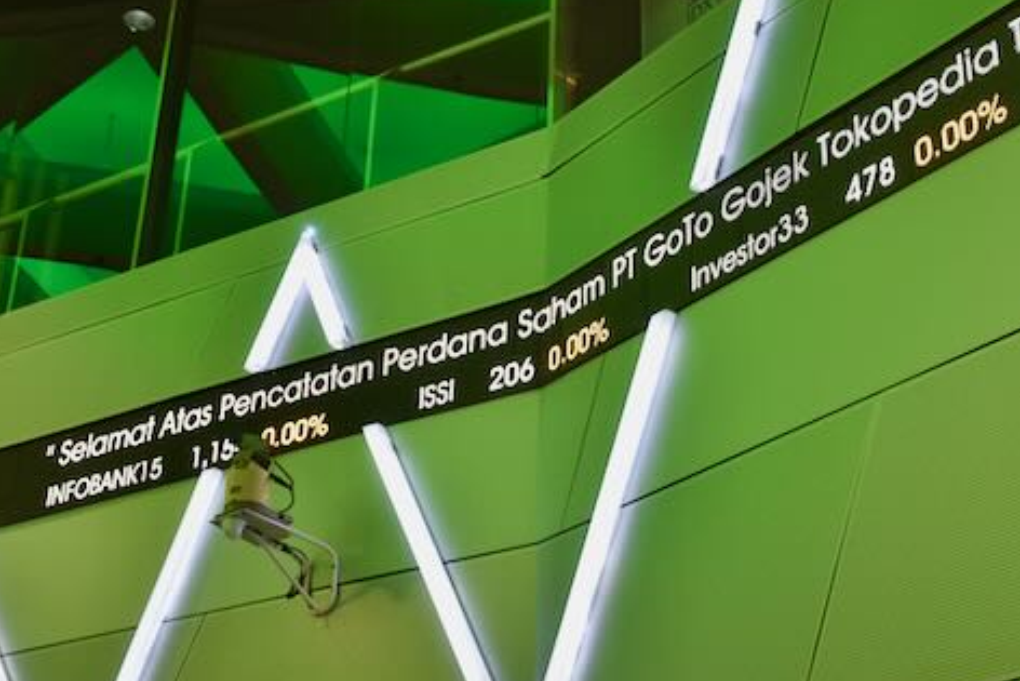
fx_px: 1729
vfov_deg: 22.2
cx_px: 640
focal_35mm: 61
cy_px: 261
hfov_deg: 32.7
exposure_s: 1/60
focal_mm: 30
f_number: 4
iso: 1000
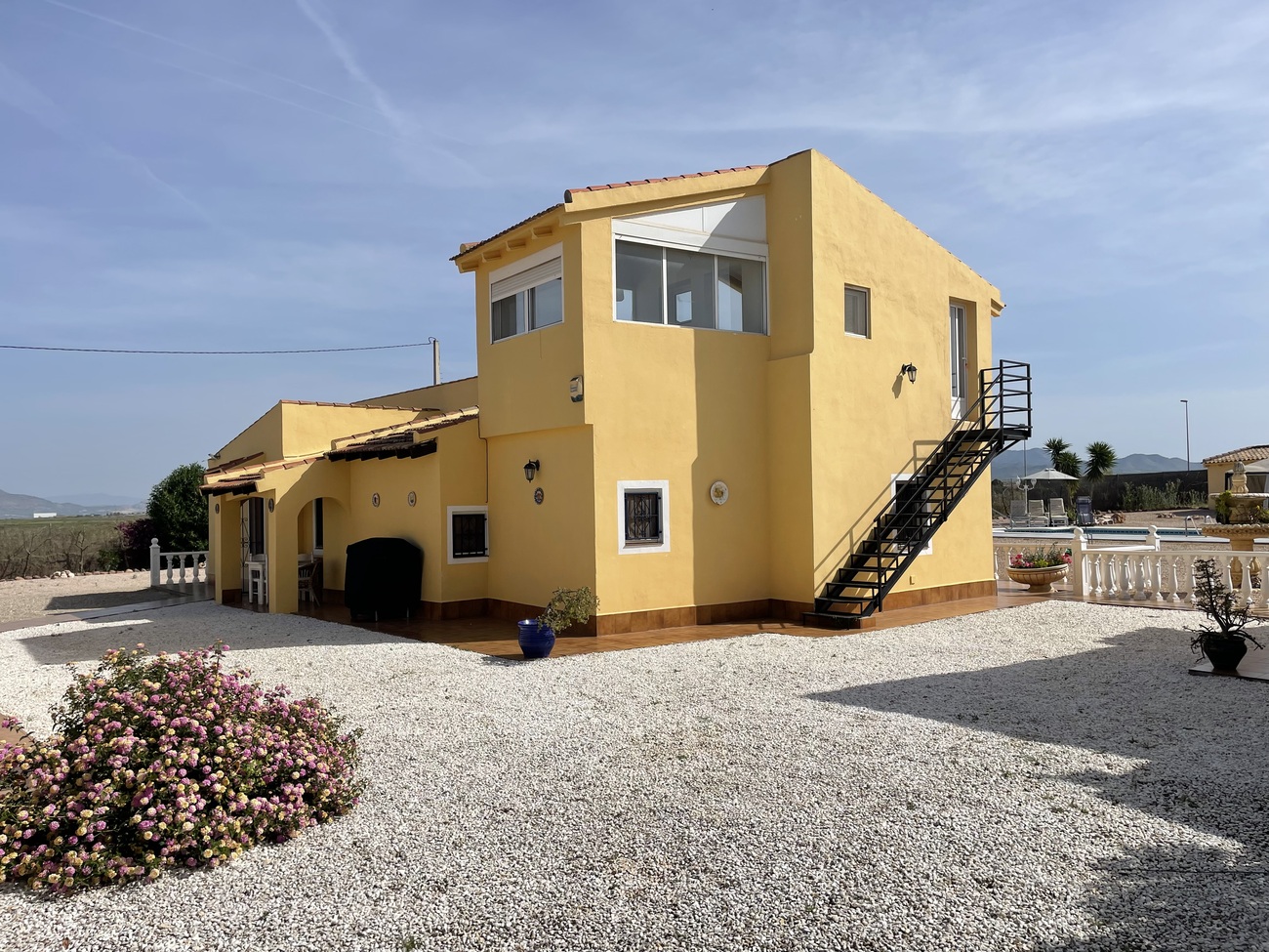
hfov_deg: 67.3
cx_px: 634
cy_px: 476
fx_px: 953
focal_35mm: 26
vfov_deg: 53.1
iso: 32
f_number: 1.6
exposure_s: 1/6897
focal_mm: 4.2
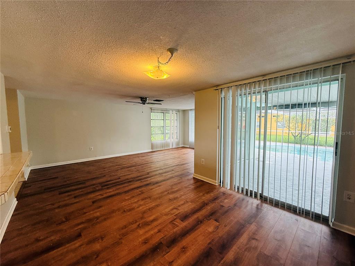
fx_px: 144
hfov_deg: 102.1
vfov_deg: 85.7
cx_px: 178
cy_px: 133
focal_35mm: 14
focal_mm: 2.22
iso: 160
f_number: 2.2
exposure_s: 1/99
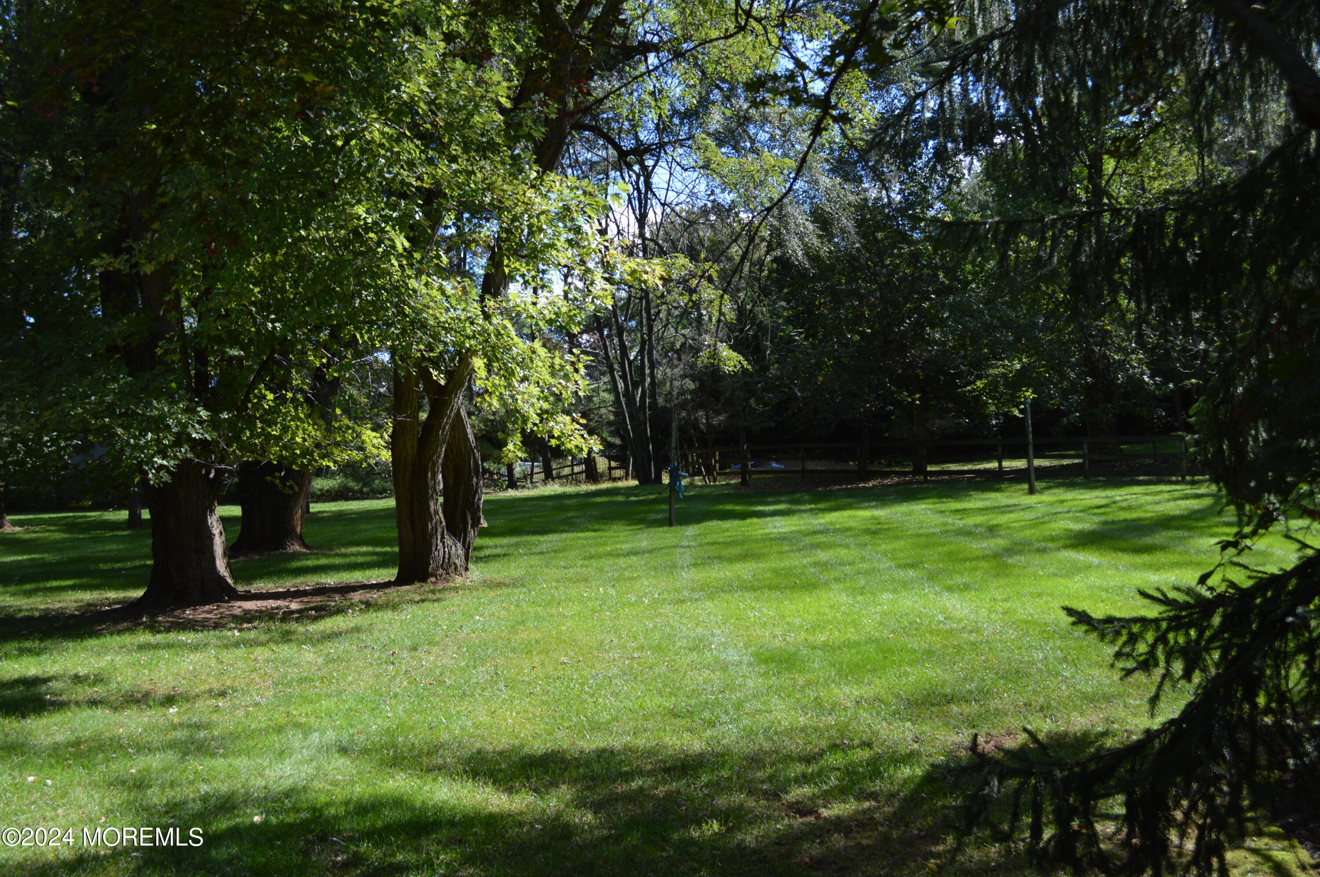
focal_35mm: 36
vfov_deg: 36.8
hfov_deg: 53.2
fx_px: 1319
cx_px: 660
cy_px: 438
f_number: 5.6
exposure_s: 1/125
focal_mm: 24
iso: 100
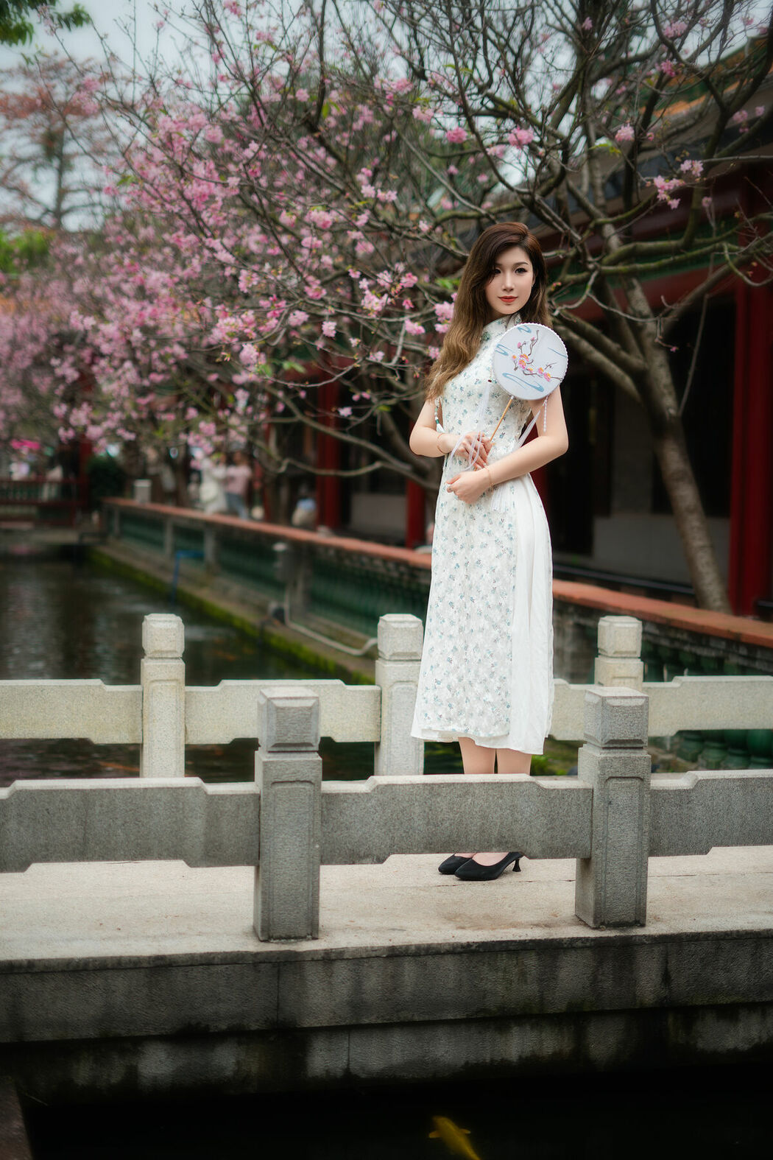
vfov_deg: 39.6
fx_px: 1610
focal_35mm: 50
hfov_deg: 27.0
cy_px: 580
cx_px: 386
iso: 100
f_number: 1.8
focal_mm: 50
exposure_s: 1/320
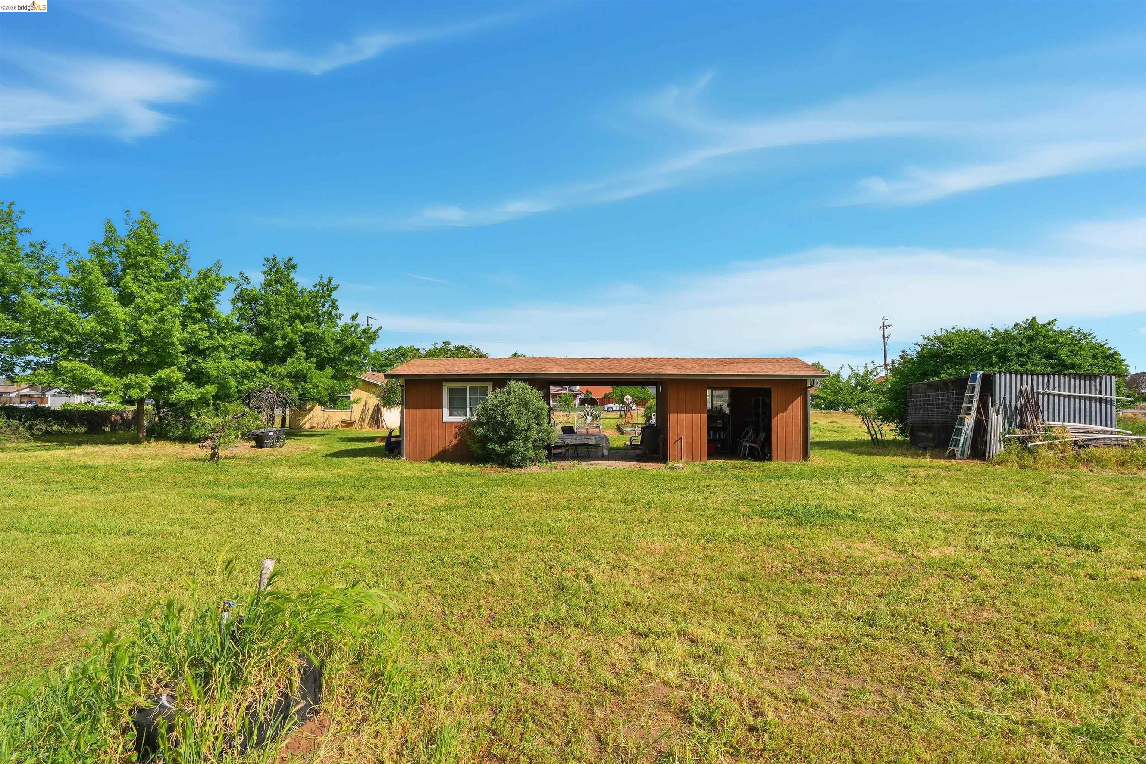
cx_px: 573
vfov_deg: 73.7
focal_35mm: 16
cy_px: 382
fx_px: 509
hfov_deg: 96.8
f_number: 9
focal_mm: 16
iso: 250
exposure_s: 1/8000
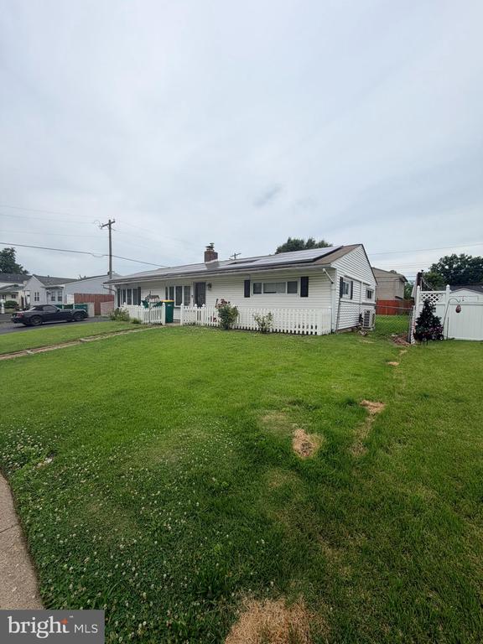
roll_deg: -1.1
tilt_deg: -3.7
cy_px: 322
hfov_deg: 85.7
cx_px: 242
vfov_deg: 102.1
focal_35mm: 14
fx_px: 260
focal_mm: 2.22
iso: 20
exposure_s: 1/1167
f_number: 2.2
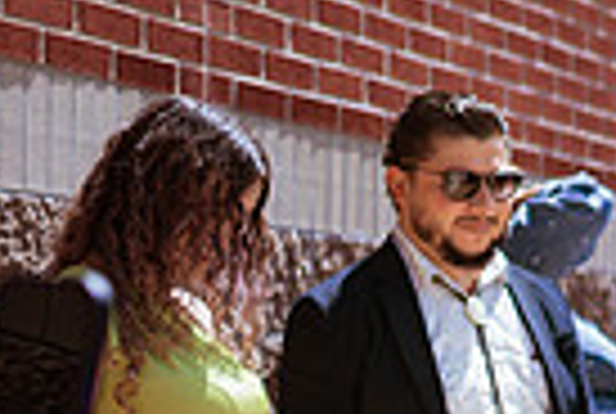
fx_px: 2538
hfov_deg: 12.2
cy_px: 412
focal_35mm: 148
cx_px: 1236
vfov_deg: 9.3
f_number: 1.8
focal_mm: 35
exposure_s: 1/2000
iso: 100
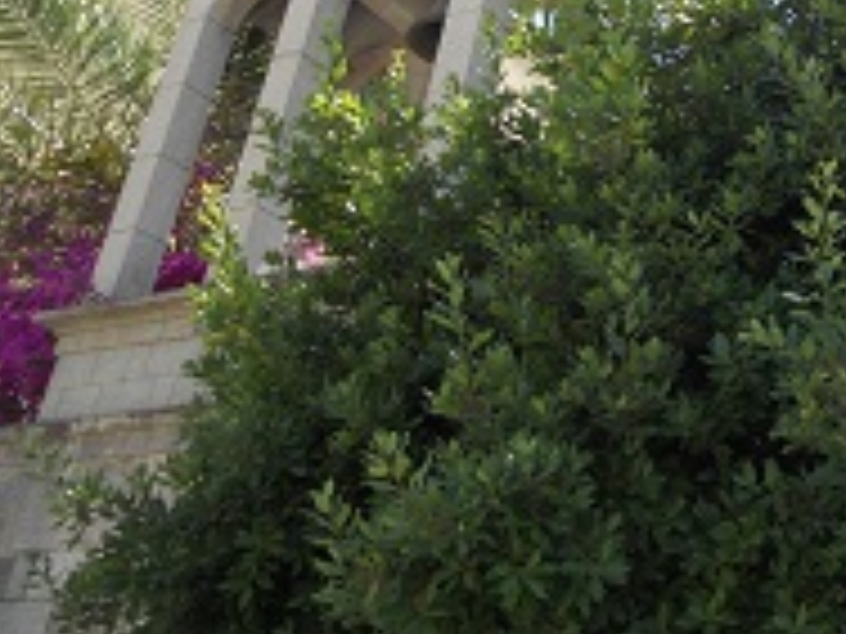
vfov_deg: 23.4
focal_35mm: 61
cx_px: 875
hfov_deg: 29.3
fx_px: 1491
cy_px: 70
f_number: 3.2
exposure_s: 1/320
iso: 80
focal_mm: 4.9
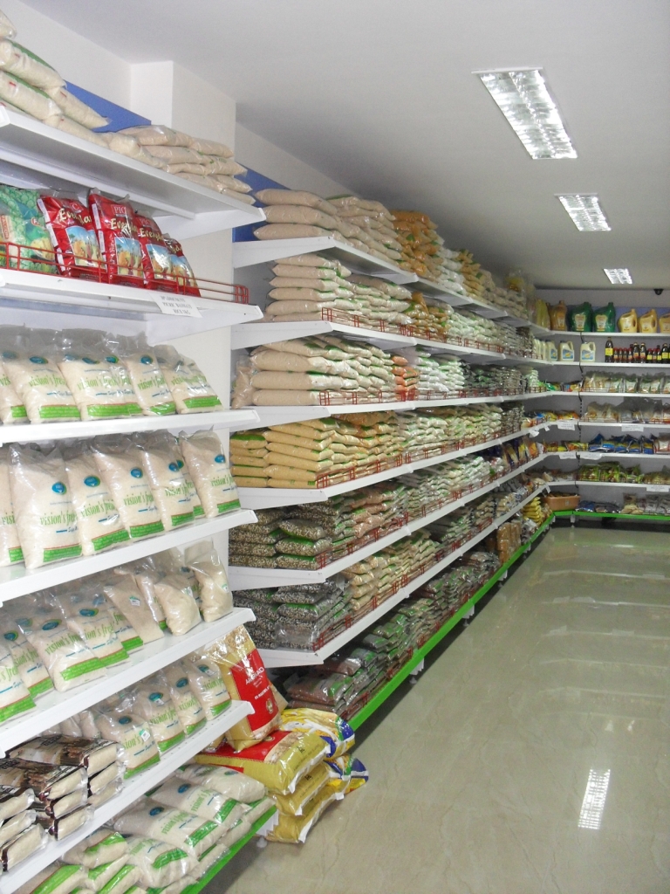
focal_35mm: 38
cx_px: 335
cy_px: 447
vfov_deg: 49.0
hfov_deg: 37.7
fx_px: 981
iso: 200
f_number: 2.8
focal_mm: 6.3
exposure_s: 1/45
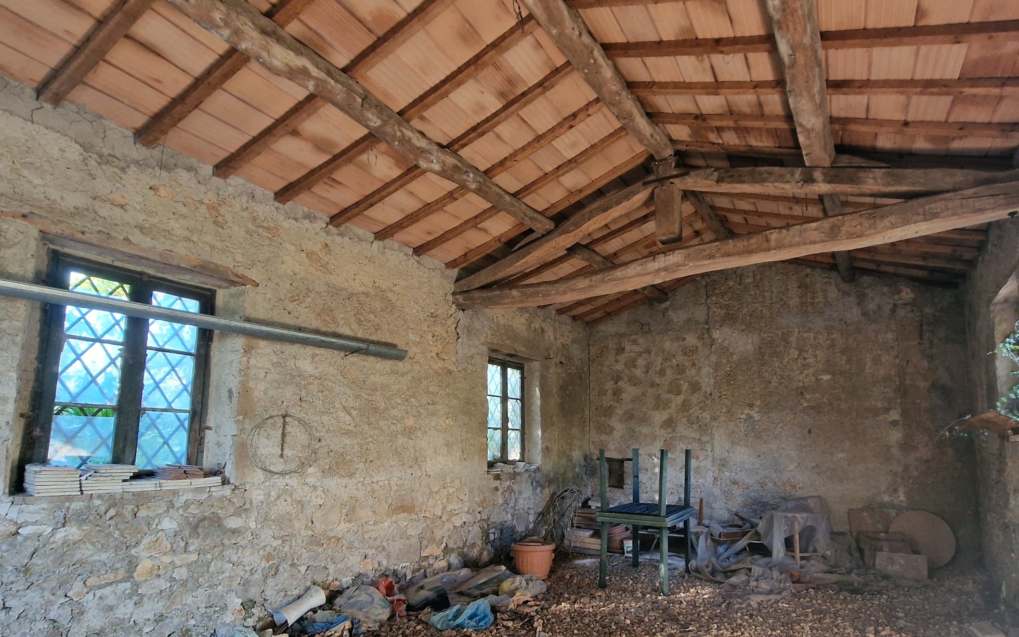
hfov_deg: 90.8
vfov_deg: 64.4
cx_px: 560
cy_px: 383
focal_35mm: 18
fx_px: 500
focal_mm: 2.2
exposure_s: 1/50
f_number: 2.2
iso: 400
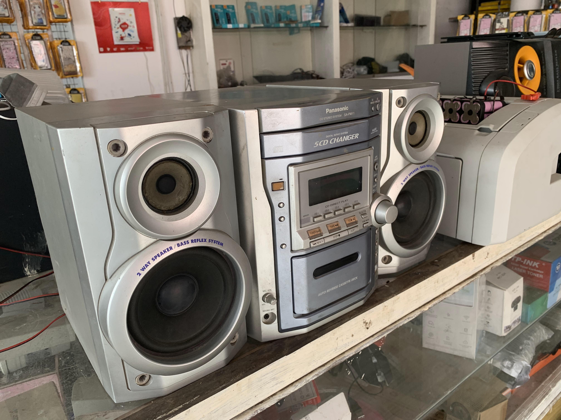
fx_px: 421
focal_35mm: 26
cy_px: 210
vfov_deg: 53.1
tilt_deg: -16.9
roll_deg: +3.2
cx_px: 280
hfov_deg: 67.3
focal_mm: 4.25
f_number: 1.8
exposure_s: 1/121
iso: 40
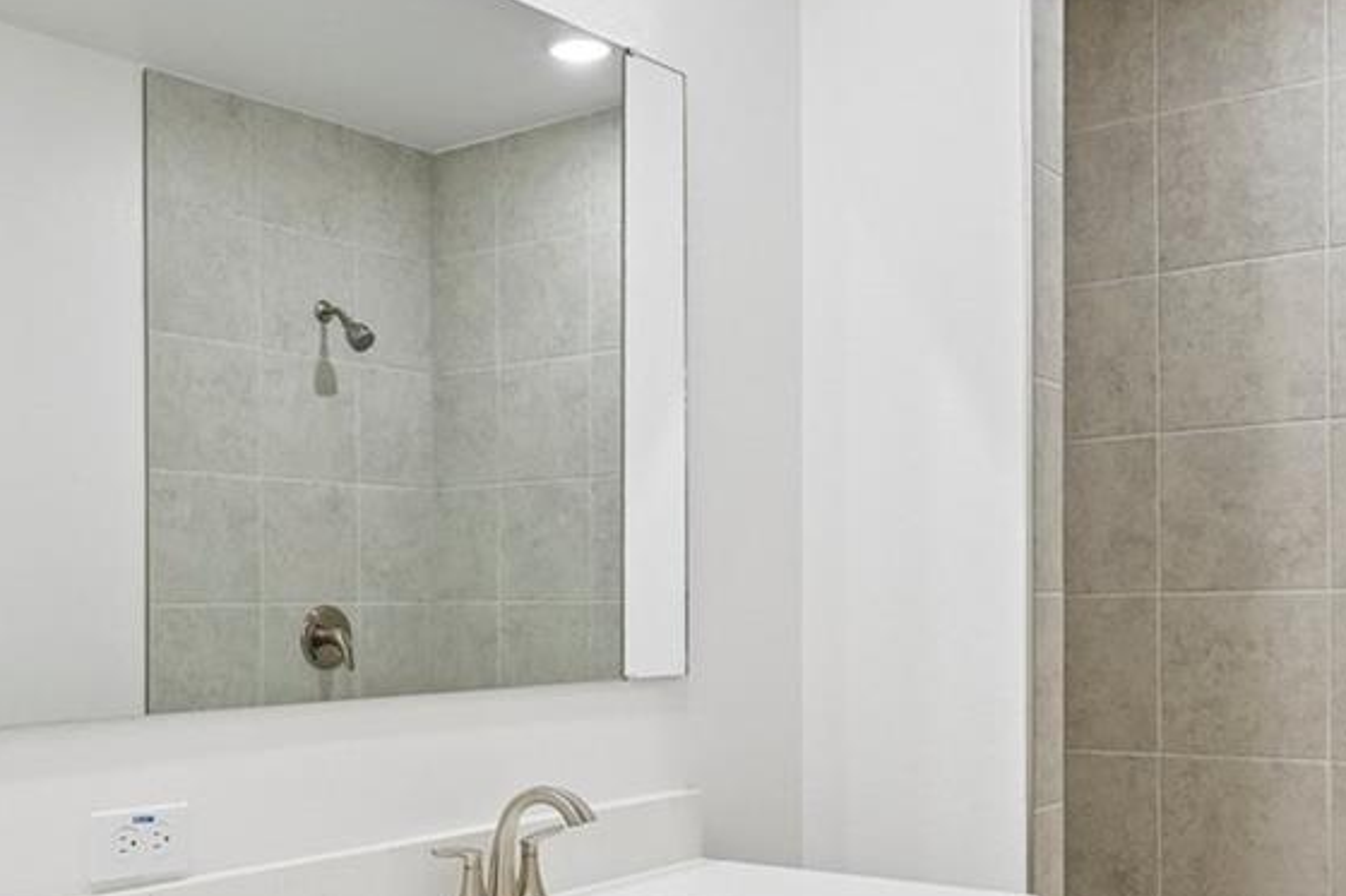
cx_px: 668
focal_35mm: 40
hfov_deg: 48.5
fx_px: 1495
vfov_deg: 33.1
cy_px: 598
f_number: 8
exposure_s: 1/40
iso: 400
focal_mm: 14
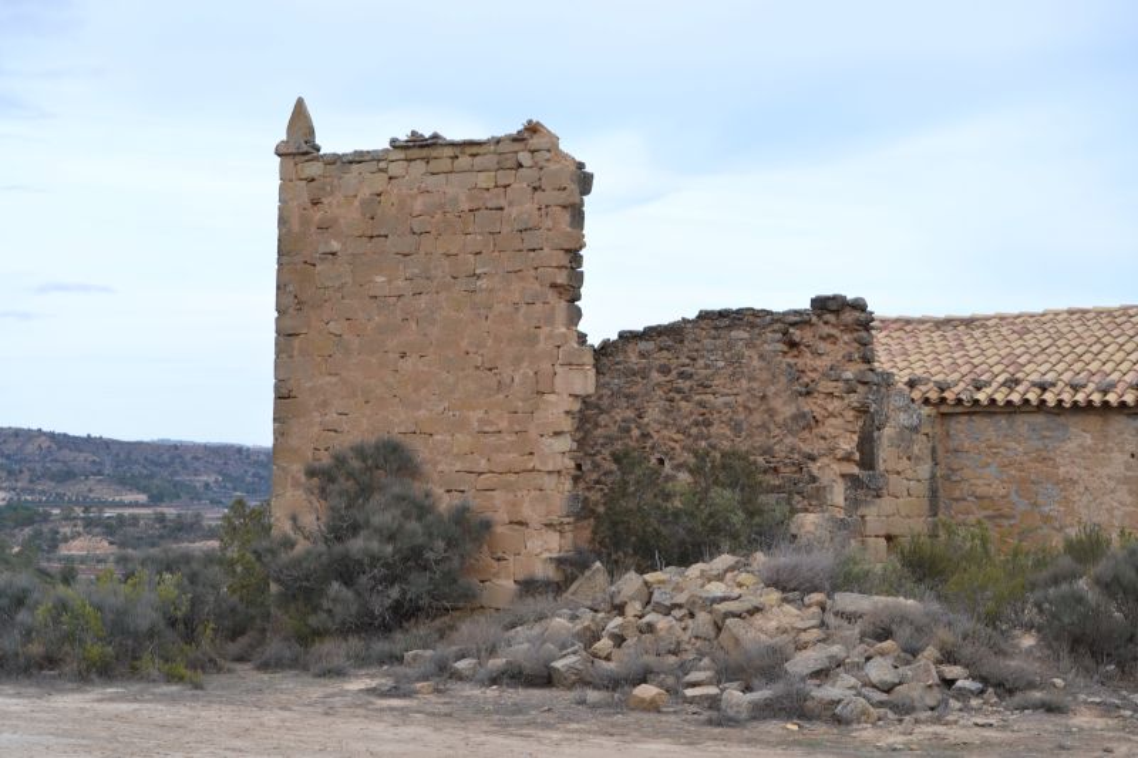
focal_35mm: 82
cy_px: 379
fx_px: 2607
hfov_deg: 24.6
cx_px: 569
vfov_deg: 16.5
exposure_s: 1/125
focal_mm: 55
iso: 100
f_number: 7.1
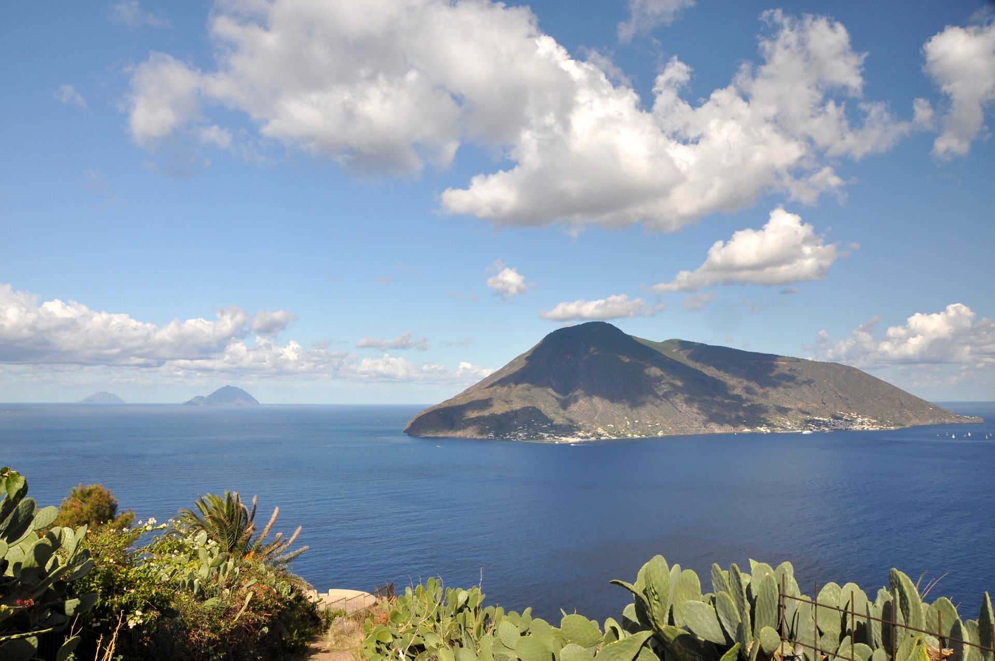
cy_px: 330
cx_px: 498
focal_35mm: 27
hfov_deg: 67.4
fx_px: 745
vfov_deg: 47.8
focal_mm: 18
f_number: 11
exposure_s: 1/125
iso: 250
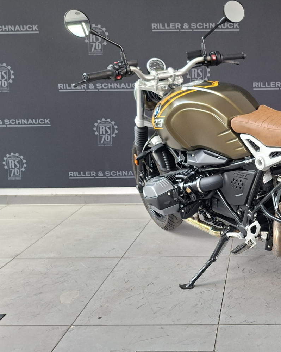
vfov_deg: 50.2
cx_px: 248
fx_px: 374
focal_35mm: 36
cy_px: 155
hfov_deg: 38.5
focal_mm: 5.54
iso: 200
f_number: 1.8
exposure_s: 1/100
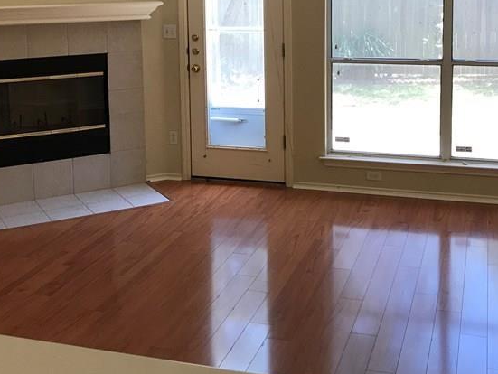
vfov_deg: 27.4
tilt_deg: -7.3
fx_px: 749
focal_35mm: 52
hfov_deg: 36.8
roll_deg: +1.5
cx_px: 249
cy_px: 64
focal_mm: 3.99
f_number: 1.8
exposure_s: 1/40
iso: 25
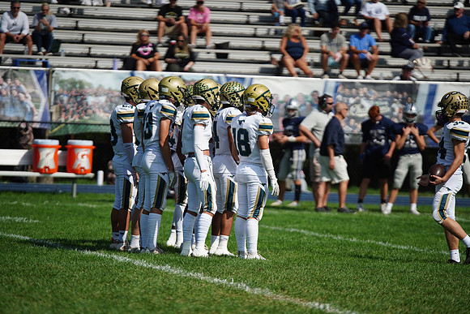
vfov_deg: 4.6
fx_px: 3917
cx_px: 235
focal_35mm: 300
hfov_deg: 6.9
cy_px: 157
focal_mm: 300
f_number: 2.8
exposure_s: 1/8000
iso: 400
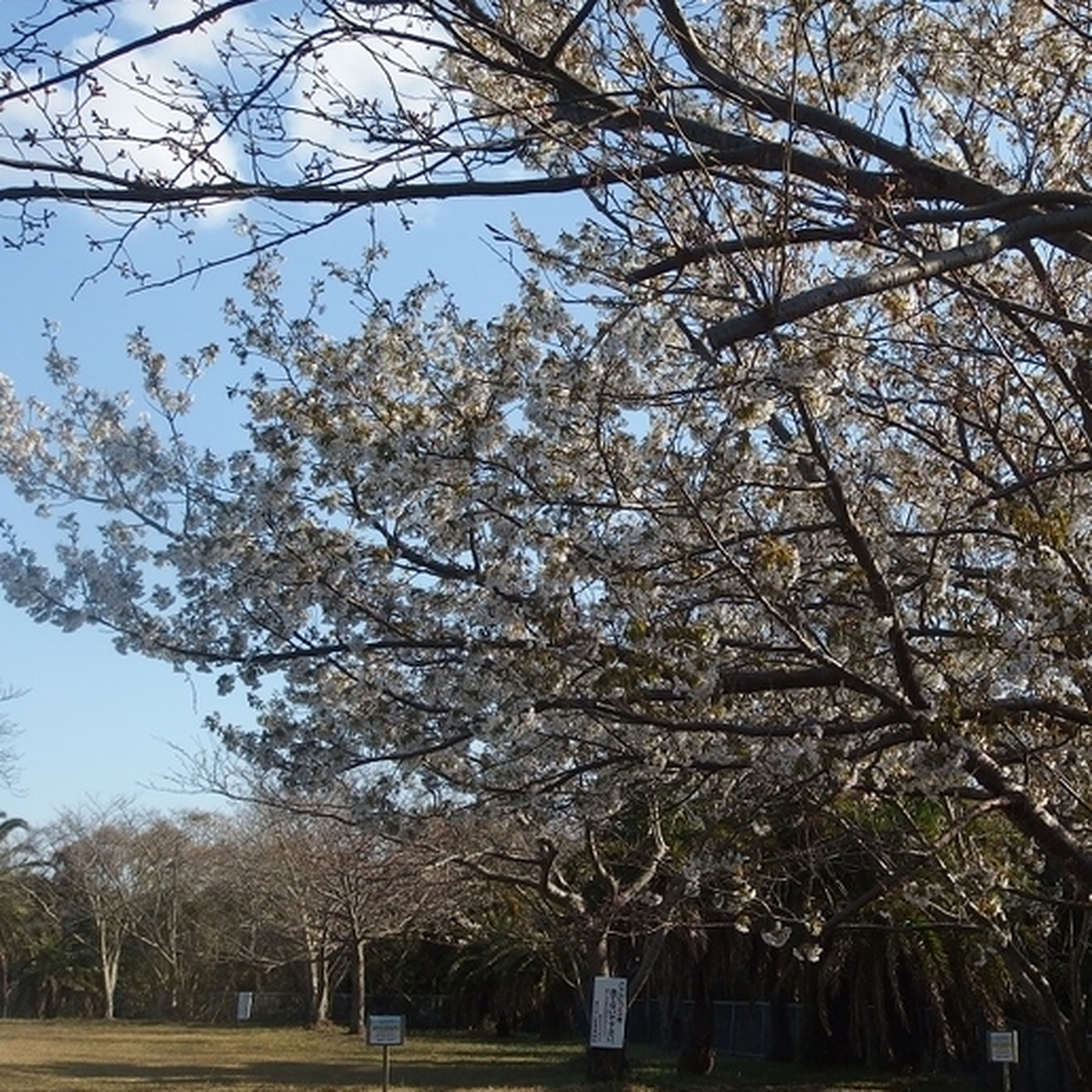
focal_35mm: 48
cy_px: 550
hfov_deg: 34.7
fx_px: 1713
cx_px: 791
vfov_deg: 35.4
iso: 100
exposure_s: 1/800
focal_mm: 6.2
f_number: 4
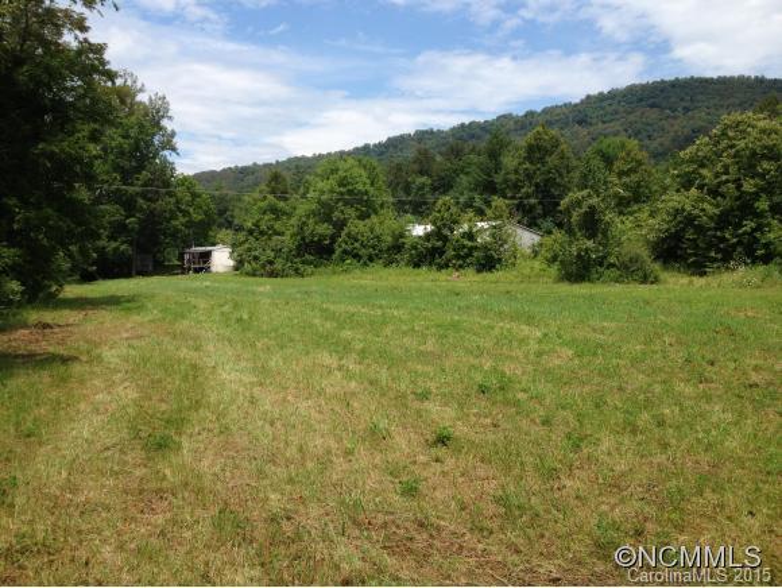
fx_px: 791
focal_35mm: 35
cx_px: 391
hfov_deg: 52.6
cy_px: 294
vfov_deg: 40.8
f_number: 2.4
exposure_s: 1/2045
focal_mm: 4.28
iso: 50
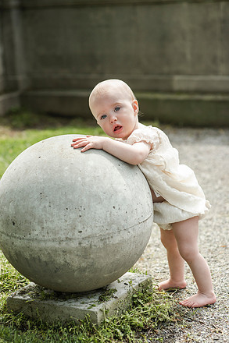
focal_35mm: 87
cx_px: 116
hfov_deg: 15.7
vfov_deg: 23.4
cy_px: 174
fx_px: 831
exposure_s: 1/4000
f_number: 3.5
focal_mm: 85
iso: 800
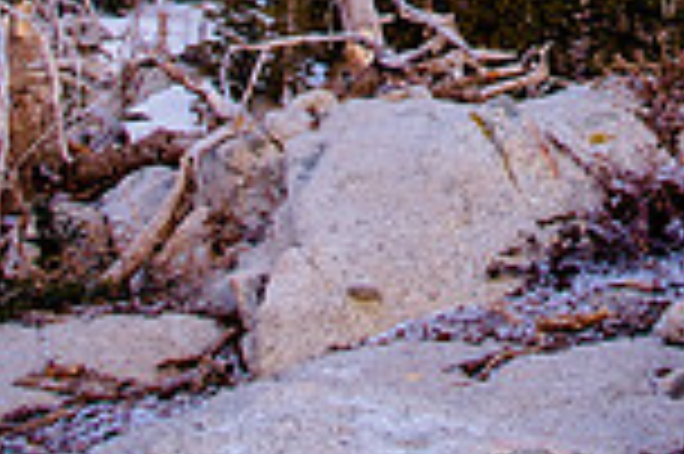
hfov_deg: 19.5
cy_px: -396
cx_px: 621
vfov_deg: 12.1
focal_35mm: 103
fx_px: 1955
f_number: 7.1
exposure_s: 1/320
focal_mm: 27
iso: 320
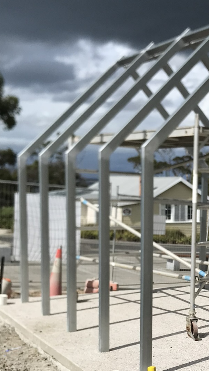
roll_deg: -1.2
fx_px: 571
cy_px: 266
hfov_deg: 20.2
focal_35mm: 58
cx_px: 200
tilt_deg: -6.7
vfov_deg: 35.4
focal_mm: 3.99
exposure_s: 1/5650
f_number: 1.8
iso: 20
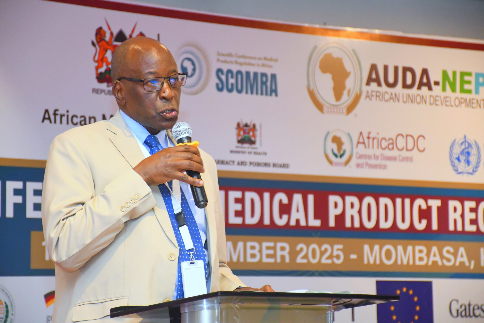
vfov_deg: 9.1
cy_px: 162
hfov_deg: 13.7
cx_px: 242
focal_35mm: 150
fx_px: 2017
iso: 5000
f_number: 5.6
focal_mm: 100
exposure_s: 1/125
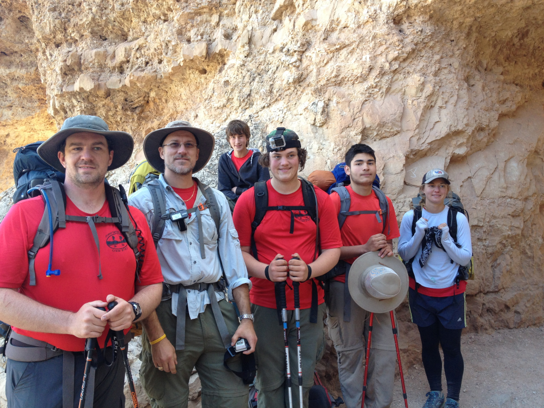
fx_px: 550
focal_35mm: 35
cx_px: 272
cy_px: 204
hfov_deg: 52.6
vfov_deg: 40.7
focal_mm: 4.28
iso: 80
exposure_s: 1/120
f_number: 2.4
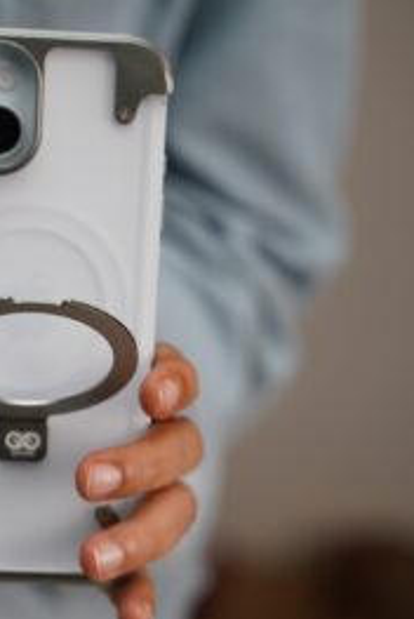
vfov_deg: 17.9
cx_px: 89
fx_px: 1961
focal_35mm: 114
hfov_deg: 12.0
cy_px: 310
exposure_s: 1/80
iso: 800
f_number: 4
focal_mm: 75
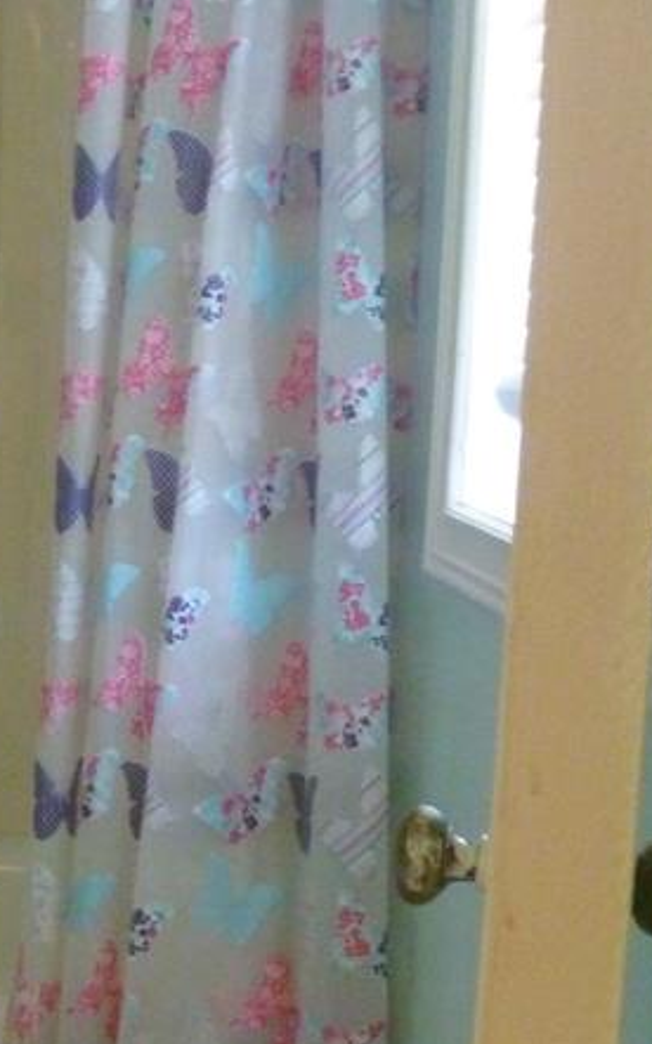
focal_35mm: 86
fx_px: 2447
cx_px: -451
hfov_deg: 13.8
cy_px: 716
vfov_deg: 24.0
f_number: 3.5
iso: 800
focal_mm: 6.3
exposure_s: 1/15
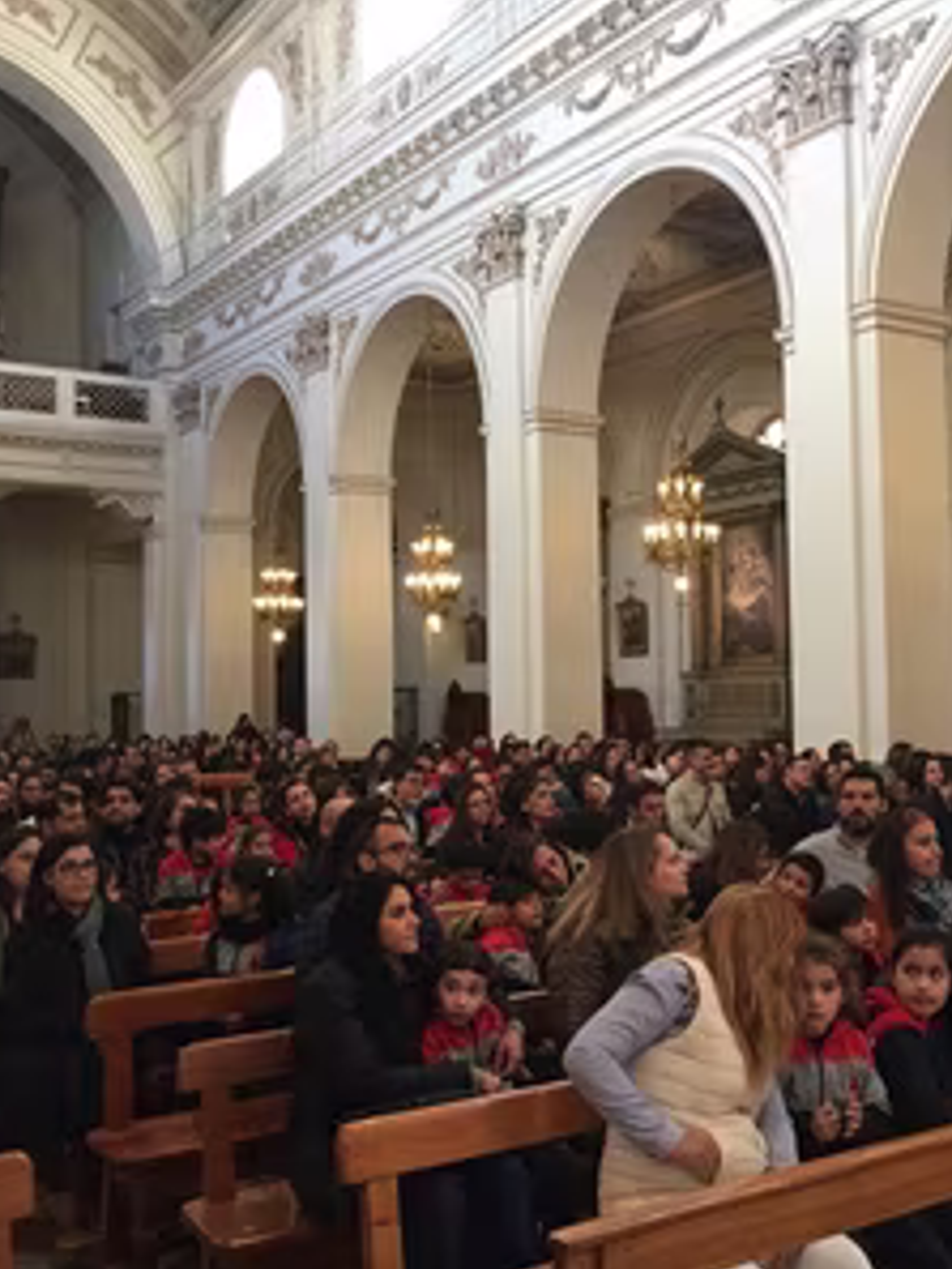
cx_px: 636
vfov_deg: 47.8
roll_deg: +0.5
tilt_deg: +3.6
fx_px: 1429
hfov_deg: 36.5
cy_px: 637
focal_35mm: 39
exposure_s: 1/17
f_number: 2.2
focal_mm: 4.15
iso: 64
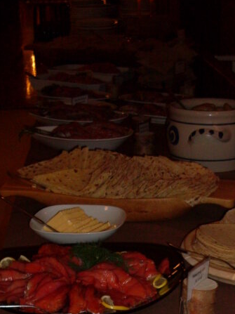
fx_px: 788
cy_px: 347
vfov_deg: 21.3
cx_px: 189
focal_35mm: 87
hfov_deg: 16.8
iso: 100
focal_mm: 6.3
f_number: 2.8
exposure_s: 1/45
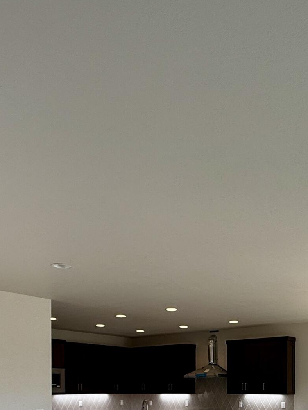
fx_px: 474
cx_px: 219
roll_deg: -0.9
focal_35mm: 40
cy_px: 404
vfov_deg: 41.2
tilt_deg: -1.6
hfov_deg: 35.4
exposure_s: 1/120
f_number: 2.2
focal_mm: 2.22
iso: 50
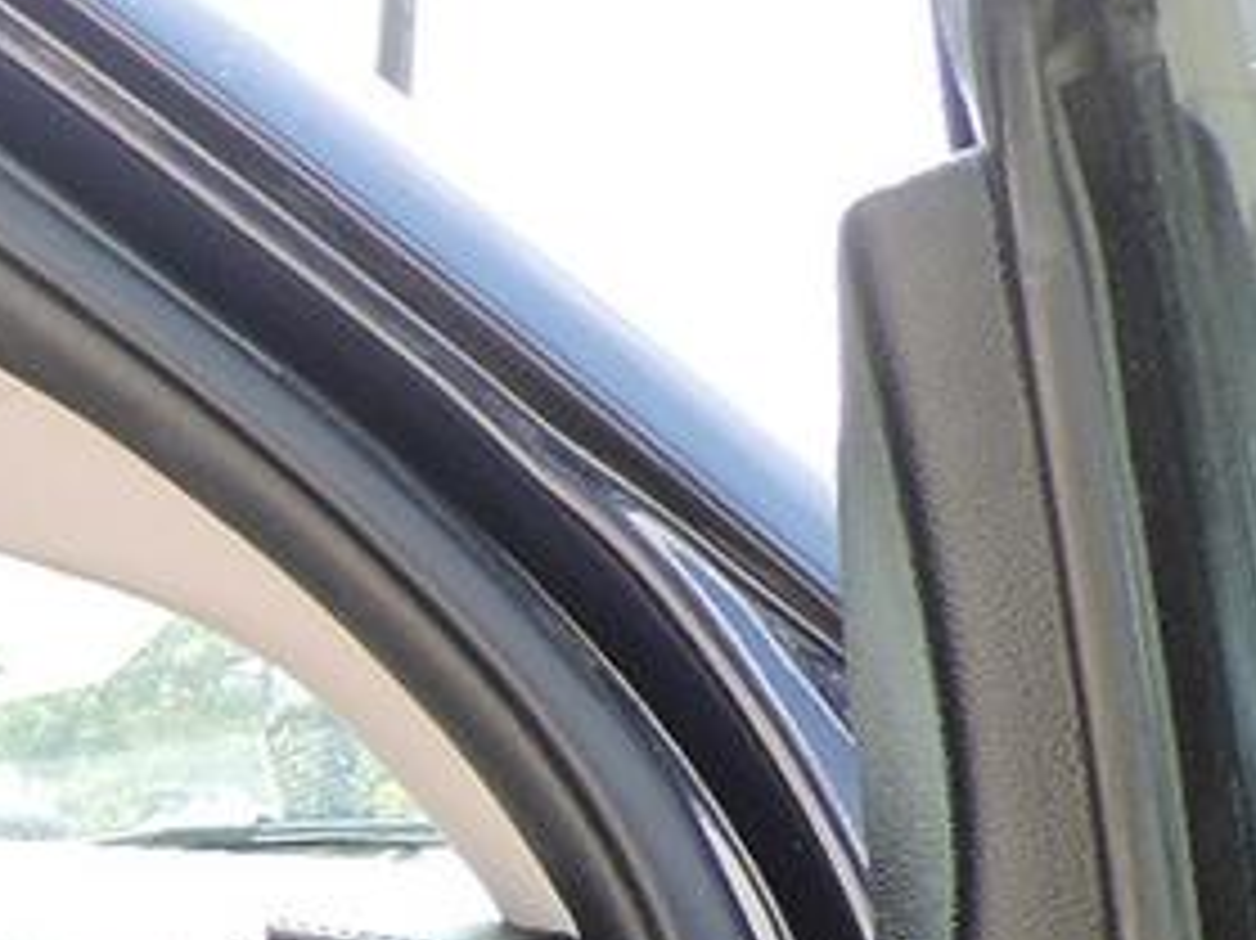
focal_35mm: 110
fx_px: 3990
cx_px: -1396
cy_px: 1507
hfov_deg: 14.3
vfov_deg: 12.6
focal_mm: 4.3
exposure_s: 1/125
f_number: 3
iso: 100
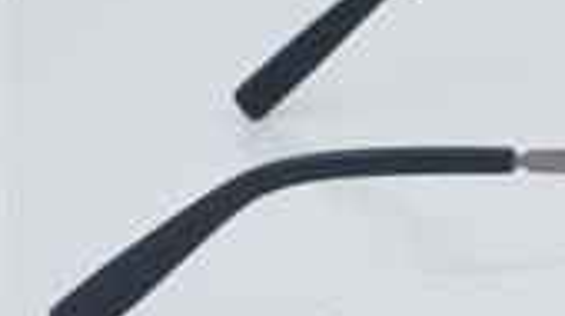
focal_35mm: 185
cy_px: 153
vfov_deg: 6.5
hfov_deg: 11.4
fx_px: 2767
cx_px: 661
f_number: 32
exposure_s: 1/4
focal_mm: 50
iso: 100
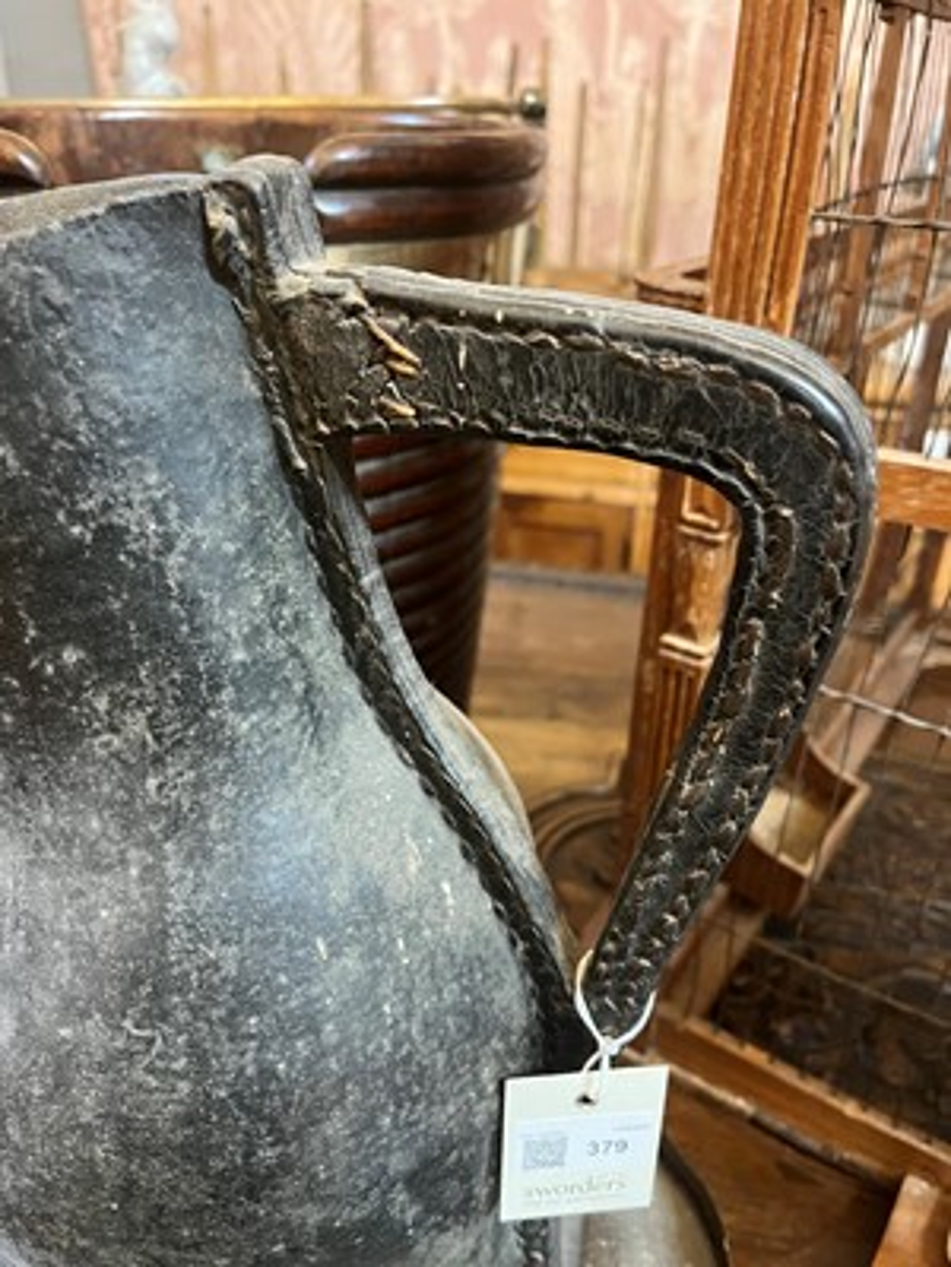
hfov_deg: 53.1
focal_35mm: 26
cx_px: 476
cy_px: 634
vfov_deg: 67.3
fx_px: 952
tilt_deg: -27.8
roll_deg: -0.3
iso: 400
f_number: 1.6
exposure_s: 1/33
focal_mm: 5.1
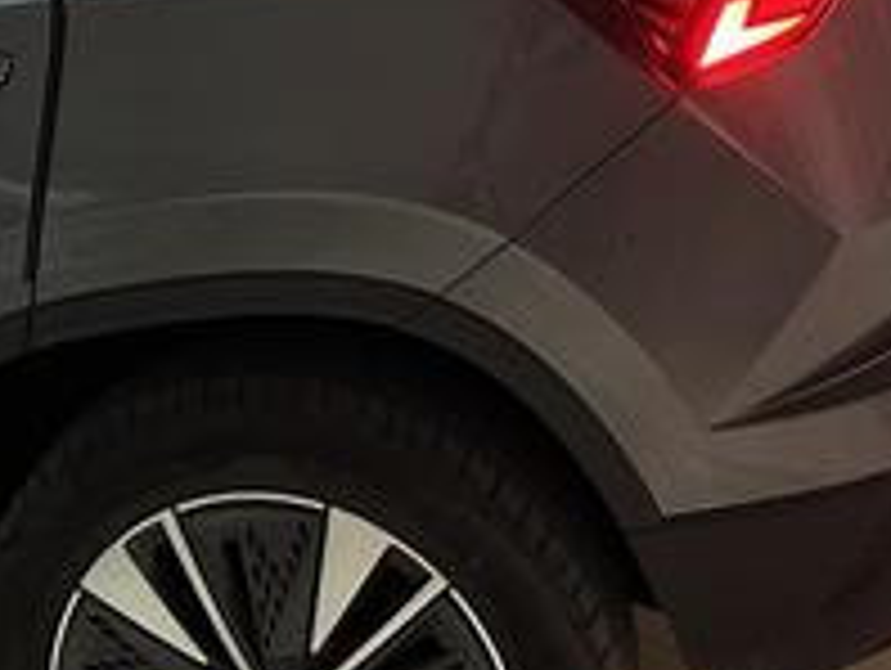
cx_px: 234
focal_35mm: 79
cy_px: -178
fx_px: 2036
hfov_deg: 24.4
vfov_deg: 17.6
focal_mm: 6.86
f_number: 1.78
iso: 400
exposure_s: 1/56
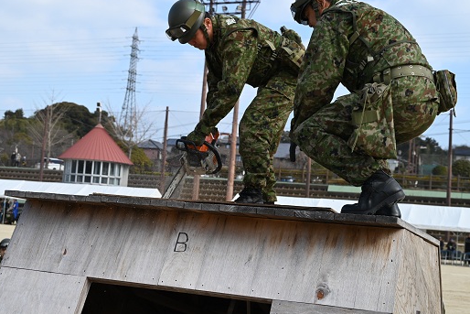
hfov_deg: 35.6
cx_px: 249
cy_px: 143
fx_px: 731
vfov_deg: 24.2
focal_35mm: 56
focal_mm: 48
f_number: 6.3
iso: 100
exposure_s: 1/320
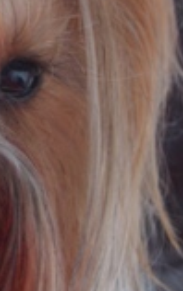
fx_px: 1187
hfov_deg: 8.6
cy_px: 53
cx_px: -79
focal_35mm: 149
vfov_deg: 13.9
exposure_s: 1/30
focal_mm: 24
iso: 400
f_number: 4
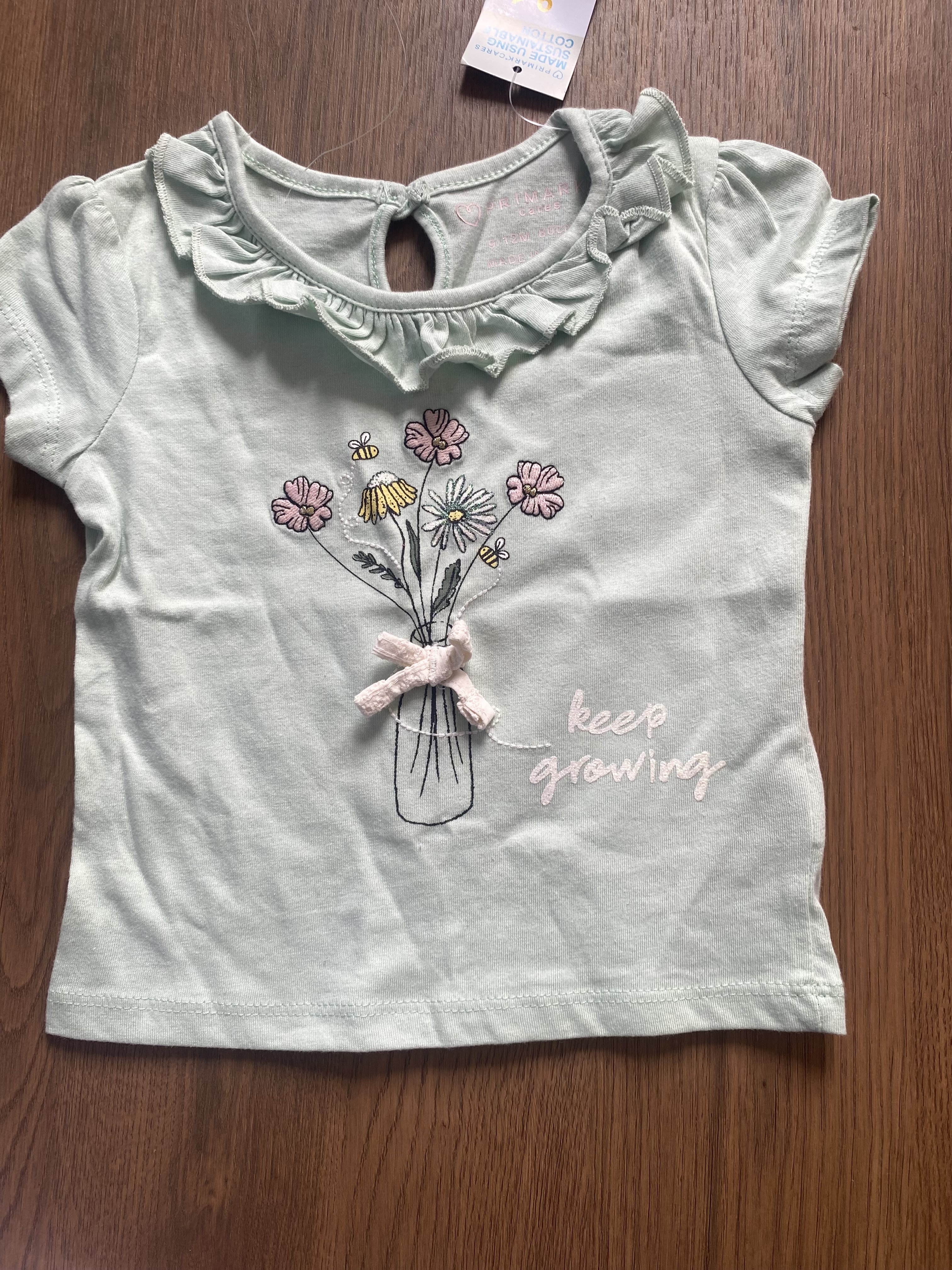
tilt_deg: -83.0
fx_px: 953
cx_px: 476
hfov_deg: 53.1
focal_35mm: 26
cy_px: 635
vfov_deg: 67.3
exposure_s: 1/100
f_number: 1.8
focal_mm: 4.25
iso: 40
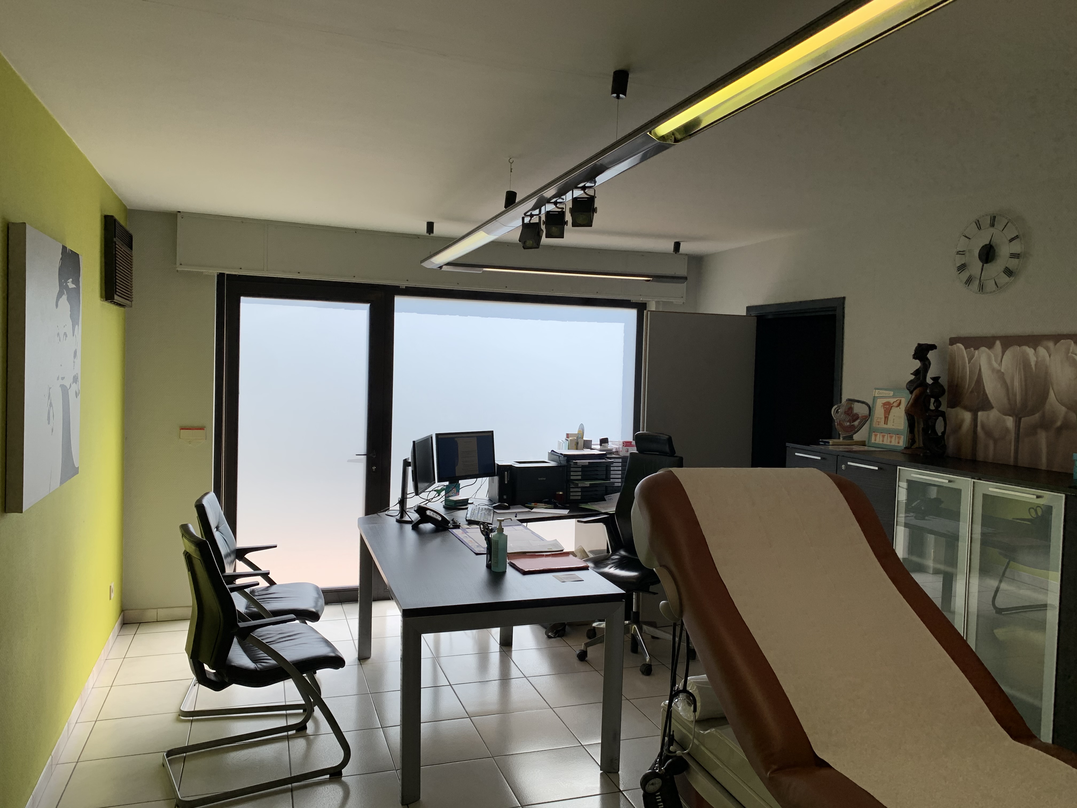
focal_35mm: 26
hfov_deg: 67.3
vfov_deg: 53.1
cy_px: 404
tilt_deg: -2.9
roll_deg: -1.7
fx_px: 809
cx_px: 538
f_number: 1.8
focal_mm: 4.25
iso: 25
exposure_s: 1/594
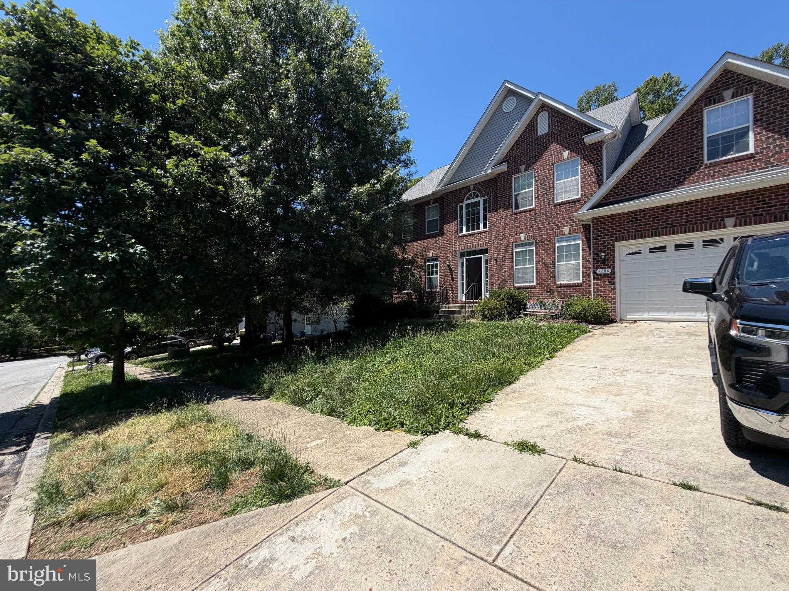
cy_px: 296
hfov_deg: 102.1
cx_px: 394
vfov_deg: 85.7
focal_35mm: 14
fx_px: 319
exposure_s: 1/1068
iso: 20
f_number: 2.2
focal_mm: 2.22
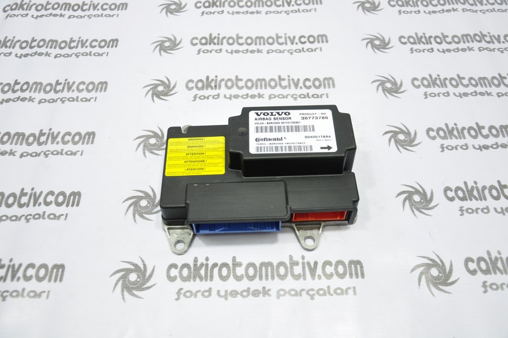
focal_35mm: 33
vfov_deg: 39.9
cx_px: 254
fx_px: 465
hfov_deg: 57.3
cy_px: 169
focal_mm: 22
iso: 360
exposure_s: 1/40
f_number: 4.5
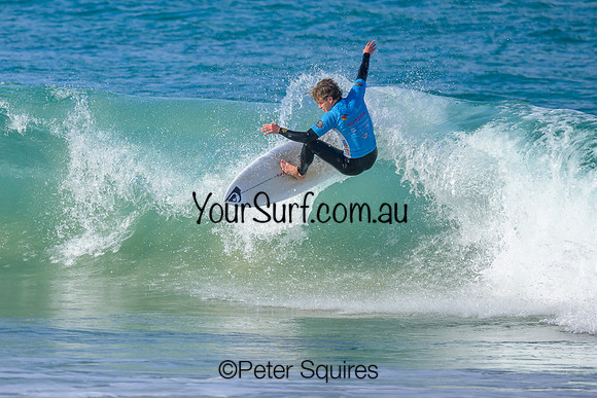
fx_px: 18219
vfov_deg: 1.3
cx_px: 218
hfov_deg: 1.9
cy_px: 146
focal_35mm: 1098
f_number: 6.3
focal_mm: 800
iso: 280
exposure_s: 1/2000
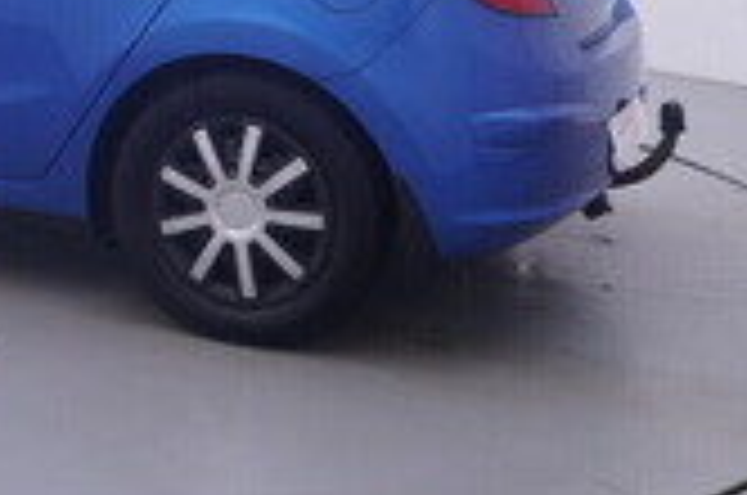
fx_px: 1546
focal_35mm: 75
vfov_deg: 17.3
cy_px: -110
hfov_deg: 25.4
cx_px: -52
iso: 200
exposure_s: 1/80
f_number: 5
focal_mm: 15
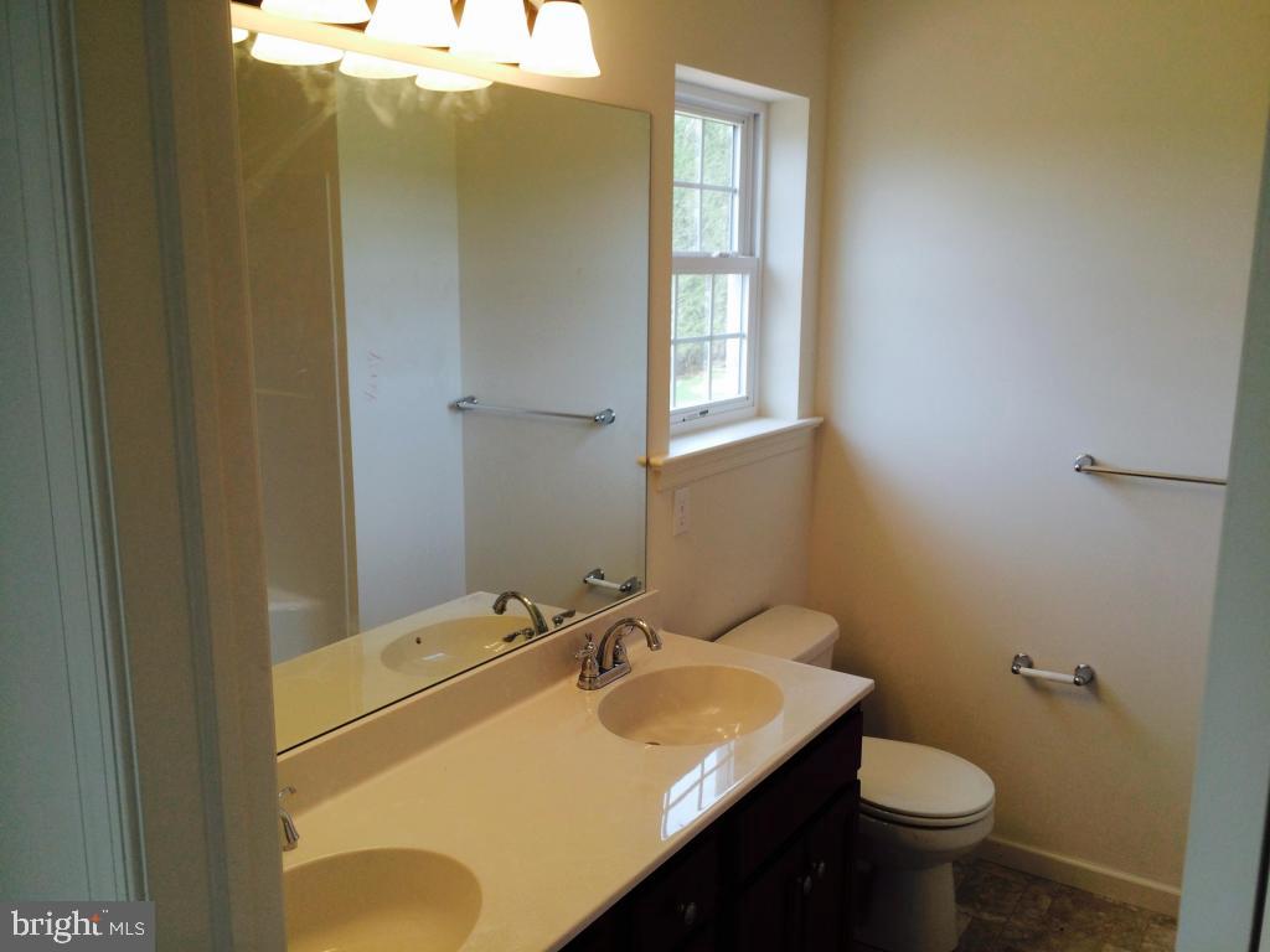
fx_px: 1064
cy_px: 476
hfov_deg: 61.7
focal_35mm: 29
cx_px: 635
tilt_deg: -13.2
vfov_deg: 48.2
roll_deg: +0.7
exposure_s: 1/120
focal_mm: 4.15
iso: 32
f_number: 2.2
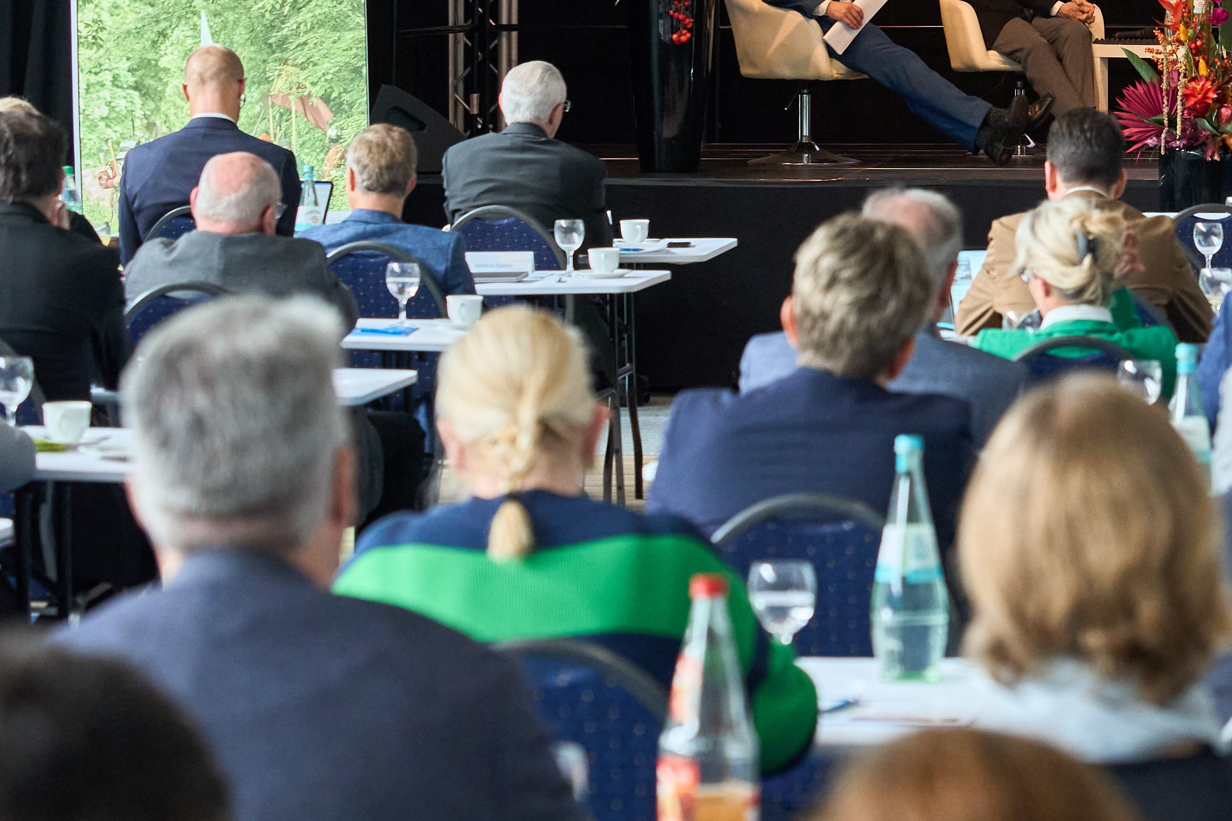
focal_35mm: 175
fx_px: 5988
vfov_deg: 7.8
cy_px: 122
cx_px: 1582
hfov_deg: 11.5
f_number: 2.8
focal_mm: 50
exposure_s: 1/160
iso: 1250
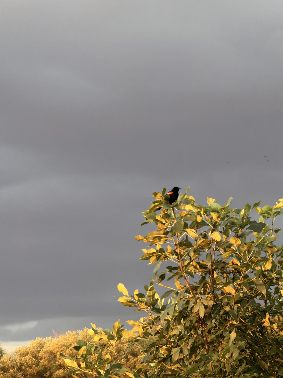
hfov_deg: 7.4
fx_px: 2180
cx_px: 142
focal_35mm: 200
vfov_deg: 9.9
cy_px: 189
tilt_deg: +6.6
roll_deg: -0.5
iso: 125
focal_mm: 16.89
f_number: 2.8
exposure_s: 1/121
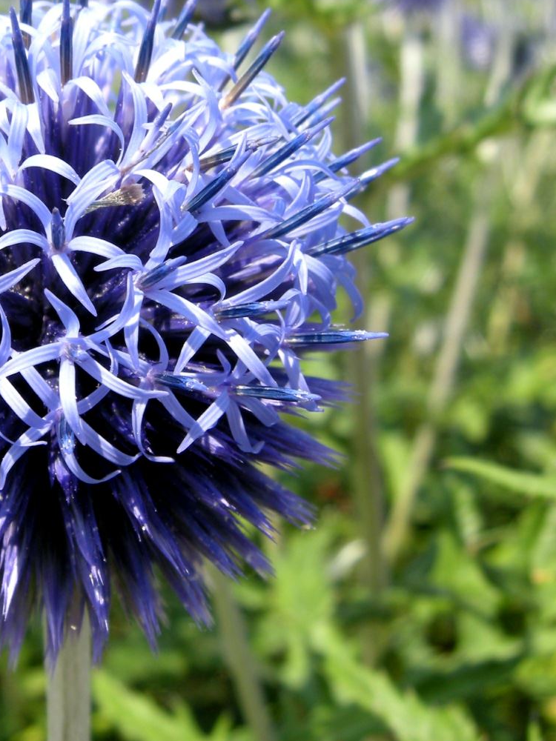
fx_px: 1499
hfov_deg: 20.7
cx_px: 86
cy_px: 247
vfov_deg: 27.6
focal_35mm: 70
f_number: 4.8
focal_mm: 7.5
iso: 64
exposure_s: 1/212
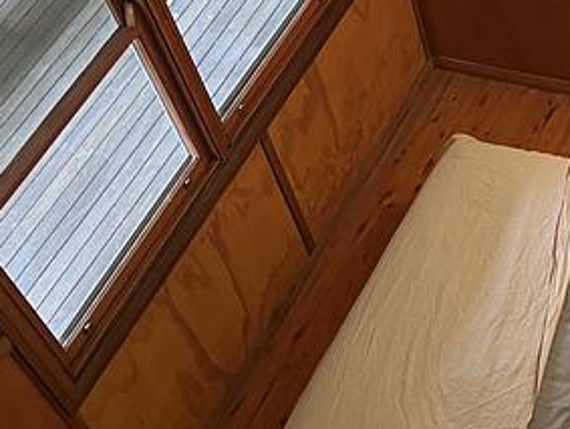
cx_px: 471
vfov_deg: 25.7
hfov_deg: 32.6
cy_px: 202
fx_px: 940
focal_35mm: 57
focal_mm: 5.1
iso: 400
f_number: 1.6
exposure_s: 1/50
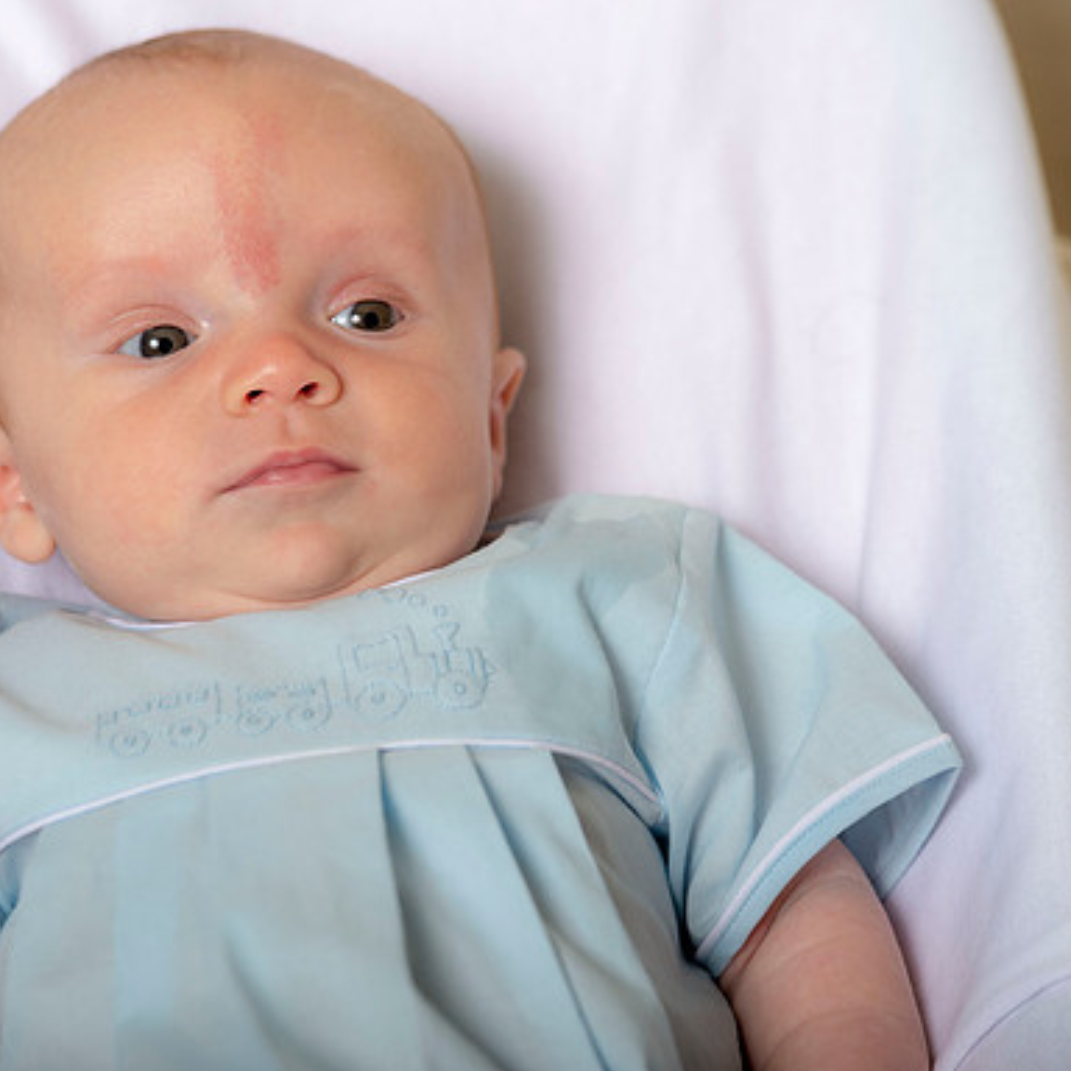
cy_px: 536
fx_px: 8086
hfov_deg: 7.6
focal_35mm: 231
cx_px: 424
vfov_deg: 7.6
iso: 250
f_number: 5.6
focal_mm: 180
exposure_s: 1/200
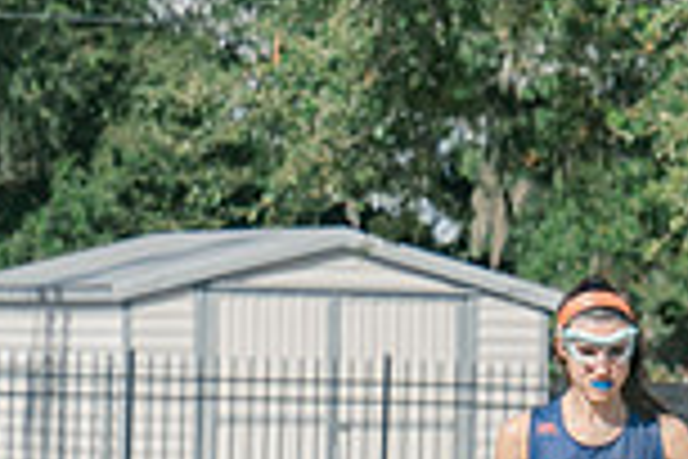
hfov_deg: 3.8
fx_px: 10205
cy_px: 550
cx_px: 1720
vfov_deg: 2.6
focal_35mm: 534
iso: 250
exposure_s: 1/1000
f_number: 5.6
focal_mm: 70
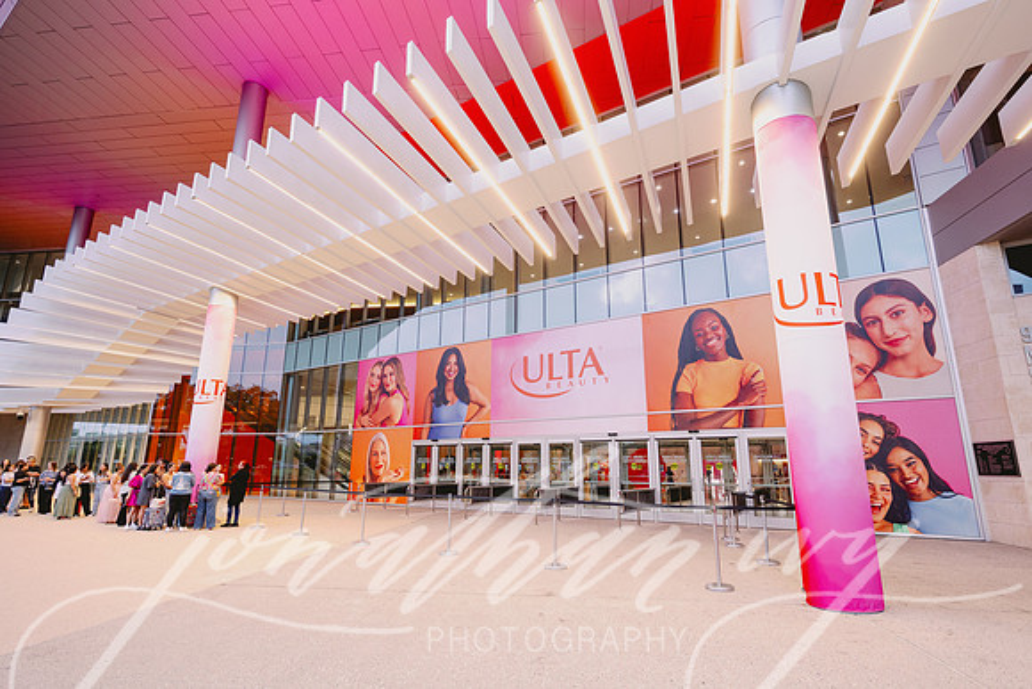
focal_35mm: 18
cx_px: 516
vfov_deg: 66.0
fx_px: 530
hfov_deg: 88.4
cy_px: 344
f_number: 5
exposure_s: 1/30
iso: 640
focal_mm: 18.5
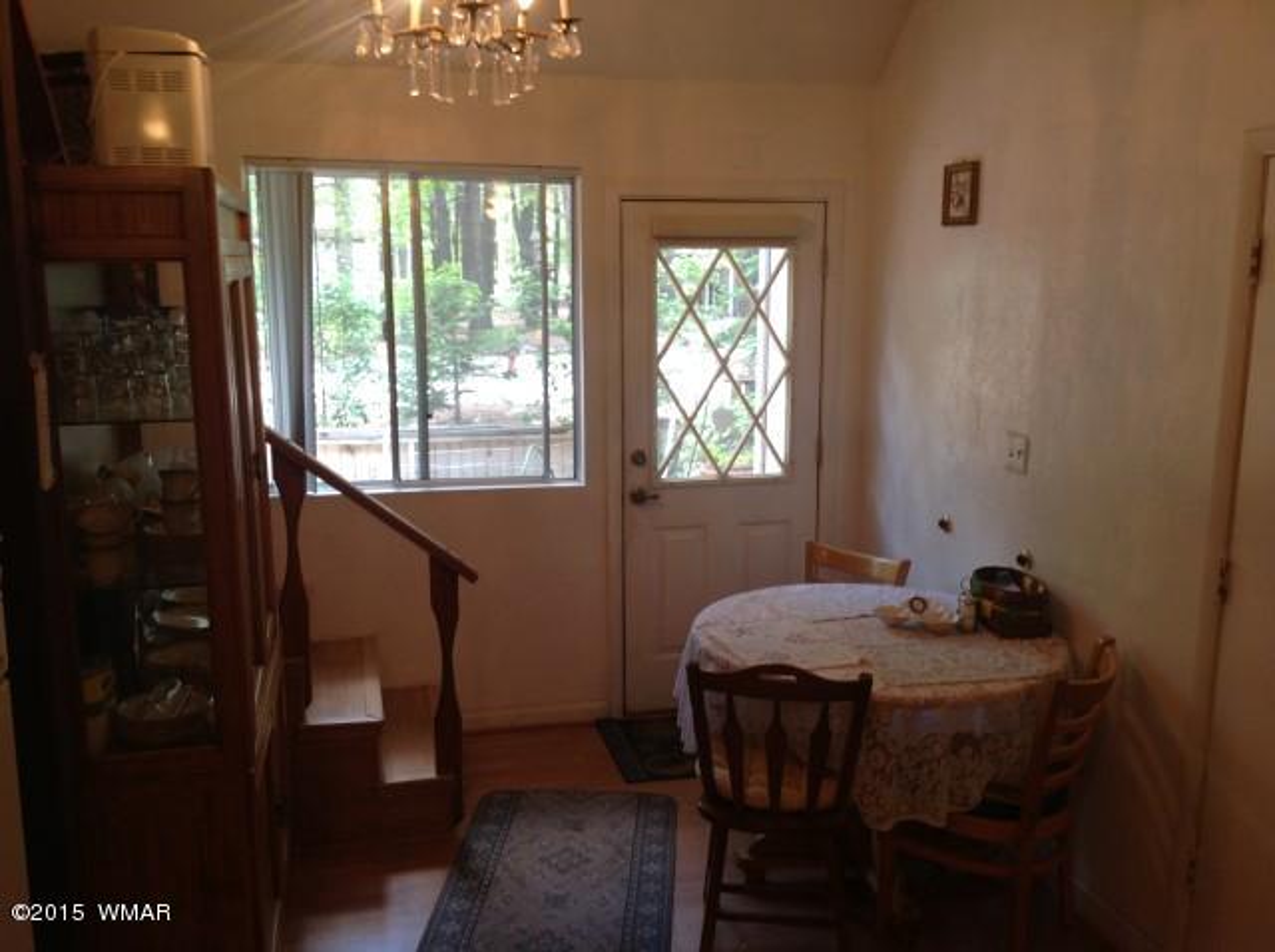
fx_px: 1287
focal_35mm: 35
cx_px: 638
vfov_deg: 40.6
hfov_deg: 52.7
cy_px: 476
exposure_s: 1/17
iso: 50
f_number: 2.4
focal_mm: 4.28
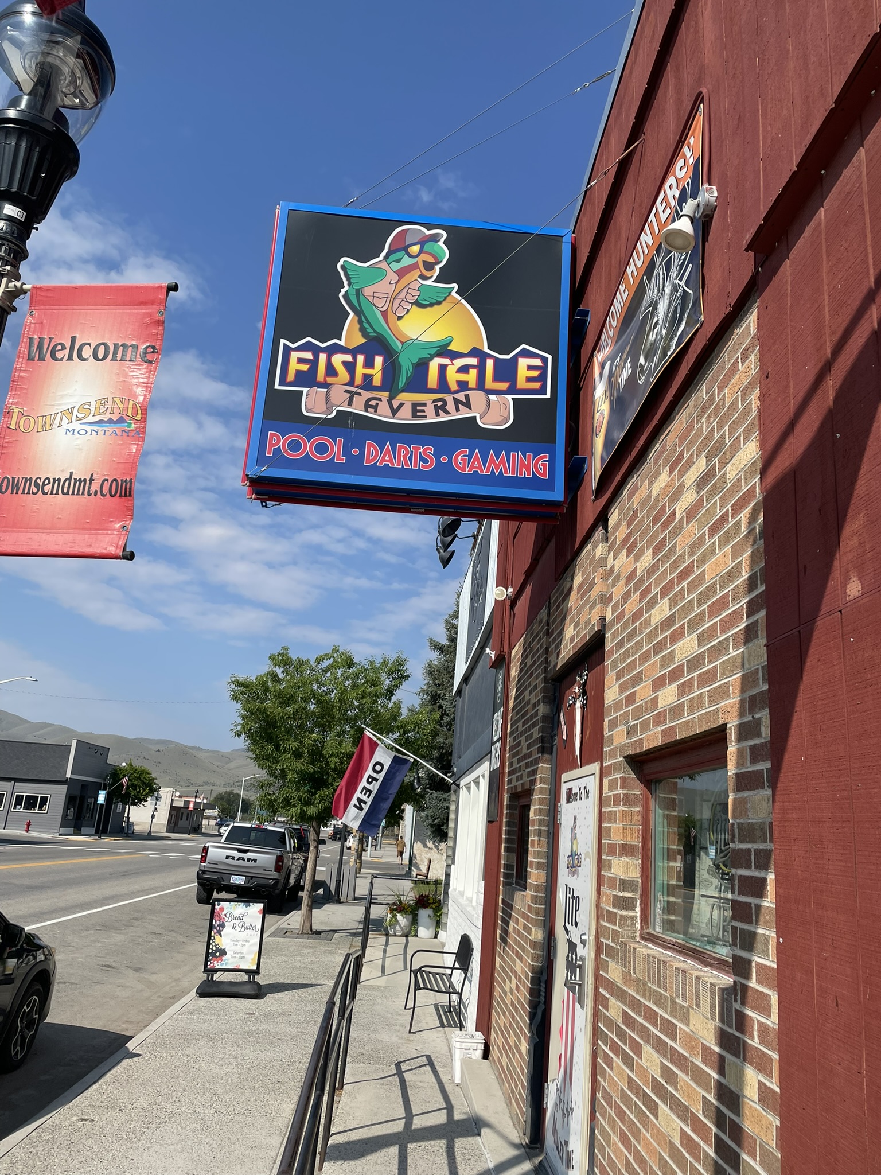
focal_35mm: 26
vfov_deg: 67.3
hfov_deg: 53.1
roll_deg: -8.3
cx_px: 440
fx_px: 882
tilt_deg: +20.3
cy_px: 588
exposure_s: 1/4292
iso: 32
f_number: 1.6
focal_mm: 4.2
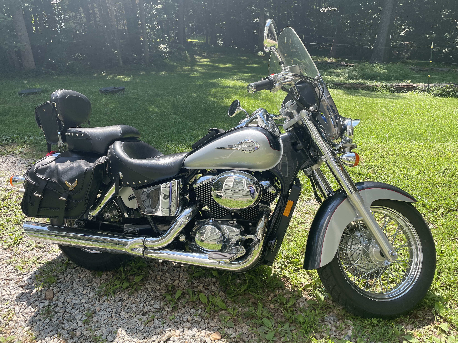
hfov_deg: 67.3
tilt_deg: -23.2
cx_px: 229
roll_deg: +4.9
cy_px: 172
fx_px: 344
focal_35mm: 26
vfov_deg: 53.1
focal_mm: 4.2
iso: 32
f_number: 1.6
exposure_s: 1/875
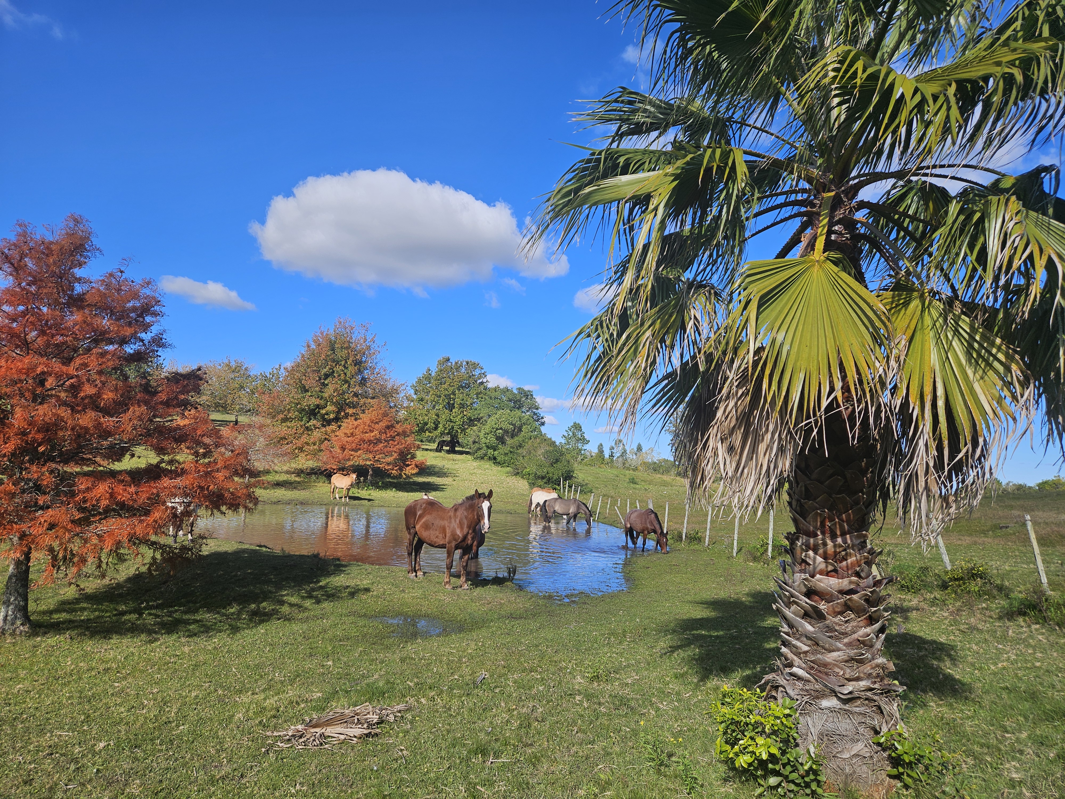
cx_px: 532
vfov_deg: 58.9
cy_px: 400
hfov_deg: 73.9
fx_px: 708
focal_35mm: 23
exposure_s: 1/2010
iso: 25
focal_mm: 5.4
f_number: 1.8
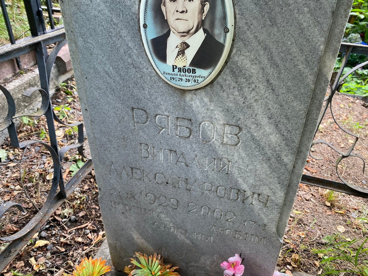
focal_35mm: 26
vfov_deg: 53.1
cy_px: 138
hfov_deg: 67.3
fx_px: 276
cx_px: 184
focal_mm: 4.25
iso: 125
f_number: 1.8
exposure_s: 1/121
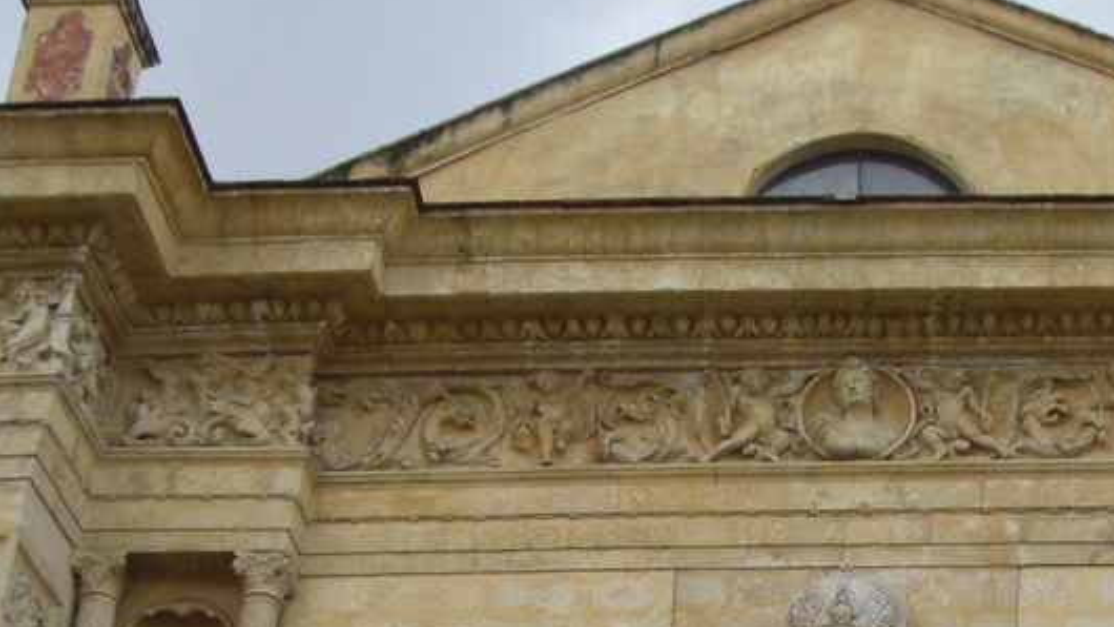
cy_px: 640
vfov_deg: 14.8
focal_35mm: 80
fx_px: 2363
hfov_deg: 26.1
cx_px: 855
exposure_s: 1/500
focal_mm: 6.2
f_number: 2.7
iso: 64
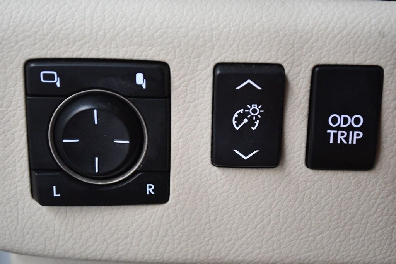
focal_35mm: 63
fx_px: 693
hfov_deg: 31.9
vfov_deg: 21.6
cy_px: 132
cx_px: 198
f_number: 5.3
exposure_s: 1/60
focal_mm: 42
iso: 3600
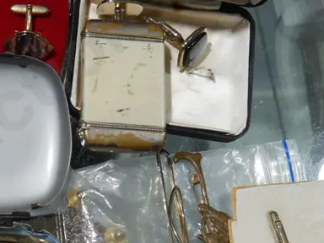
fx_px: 899
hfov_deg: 19.7
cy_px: 132
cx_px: -16
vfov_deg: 15.4
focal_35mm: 96
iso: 200
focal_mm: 18
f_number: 4
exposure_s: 1/80
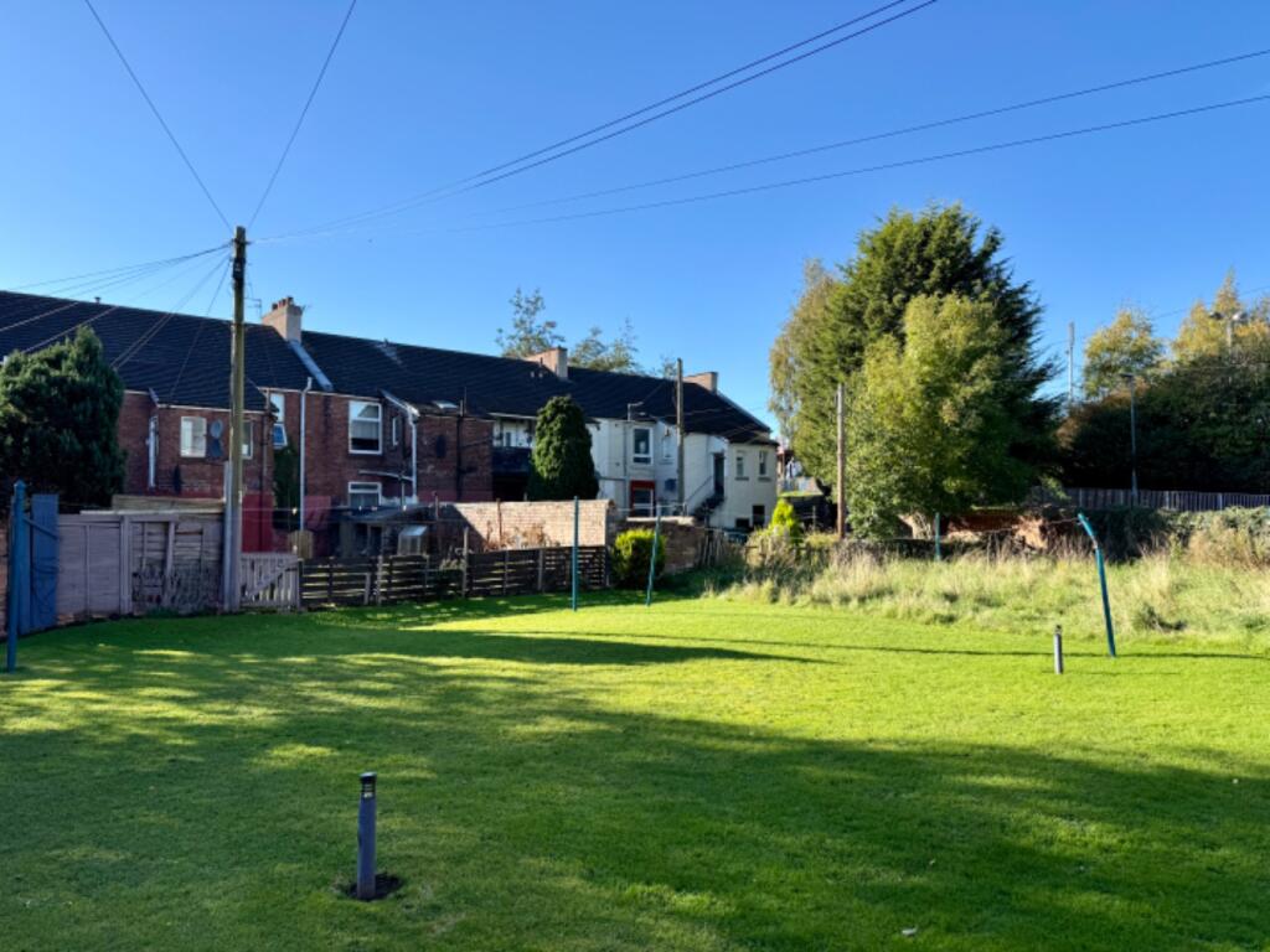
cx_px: 635
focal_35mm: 24
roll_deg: +0.5
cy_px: 476
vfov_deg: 56.8
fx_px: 881
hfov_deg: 71.6
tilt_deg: +2.8
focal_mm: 6.76
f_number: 1.78
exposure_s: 1/2415
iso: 80
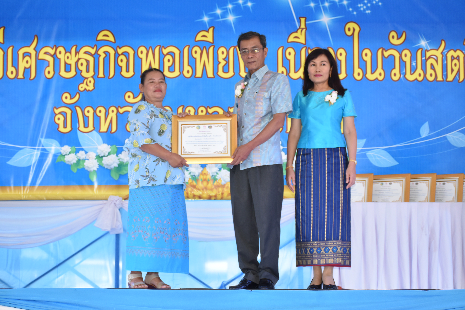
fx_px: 969
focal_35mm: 75
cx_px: 232
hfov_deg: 27.0
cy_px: 155
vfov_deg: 18.2
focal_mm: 50
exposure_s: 1/200
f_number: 7.1
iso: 800
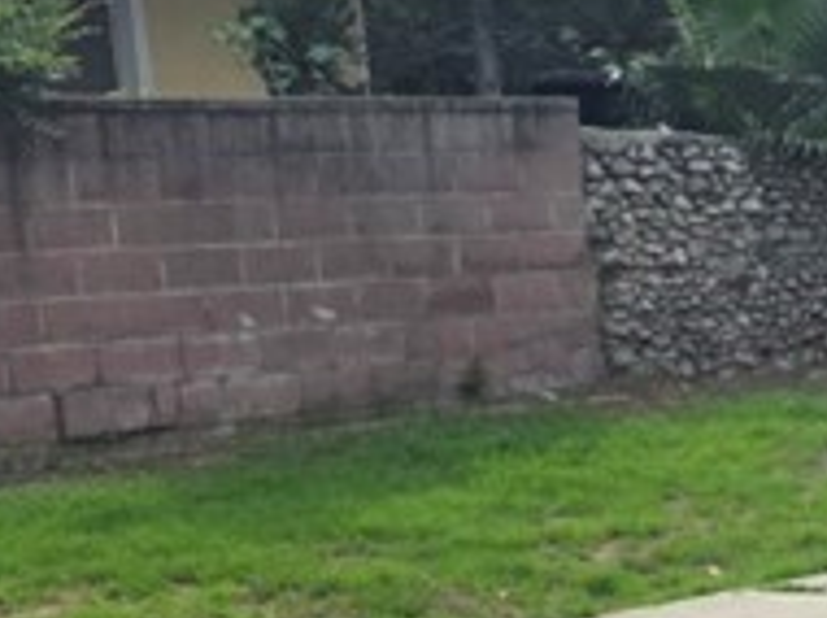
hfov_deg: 13.2
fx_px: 2959
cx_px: 1763
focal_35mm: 124
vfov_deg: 11.7
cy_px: 714
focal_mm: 6.3
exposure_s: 1/7626
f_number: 1.7
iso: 80
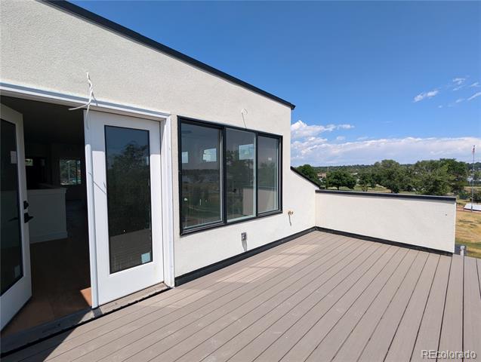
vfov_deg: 78.3
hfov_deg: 94.4
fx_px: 223
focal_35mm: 16
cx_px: 240
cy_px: 181
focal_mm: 2.35
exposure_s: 1/2160
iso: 56
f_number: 2.2
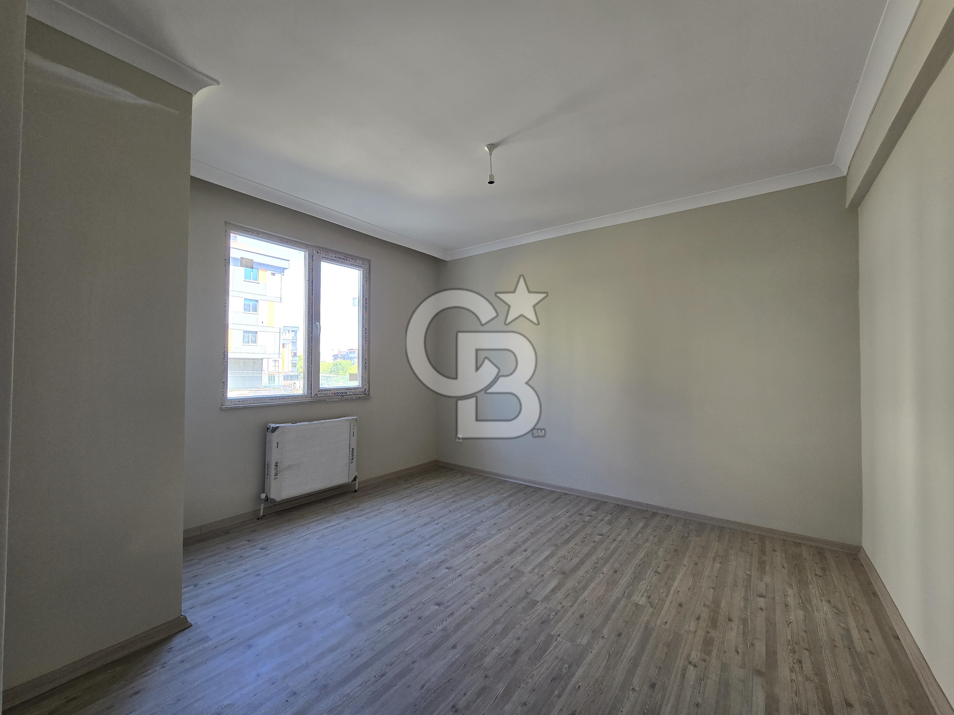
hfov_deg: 106.2
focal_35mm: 13
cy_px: 358
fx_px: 358
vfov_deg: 89.9
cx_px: 477
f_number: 2.2
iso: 50
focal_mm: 2.2
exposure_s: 1/60
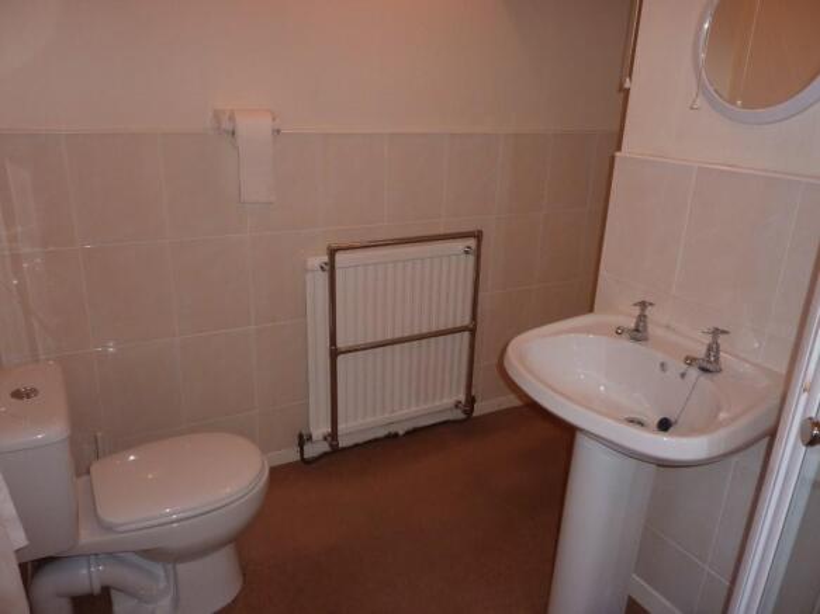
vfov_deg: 54.9
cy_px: 307
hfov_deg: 69.4
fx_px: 592
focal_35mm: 25
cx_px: 410
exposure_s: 1/30
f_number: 3.3
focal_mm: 4.1
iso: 100
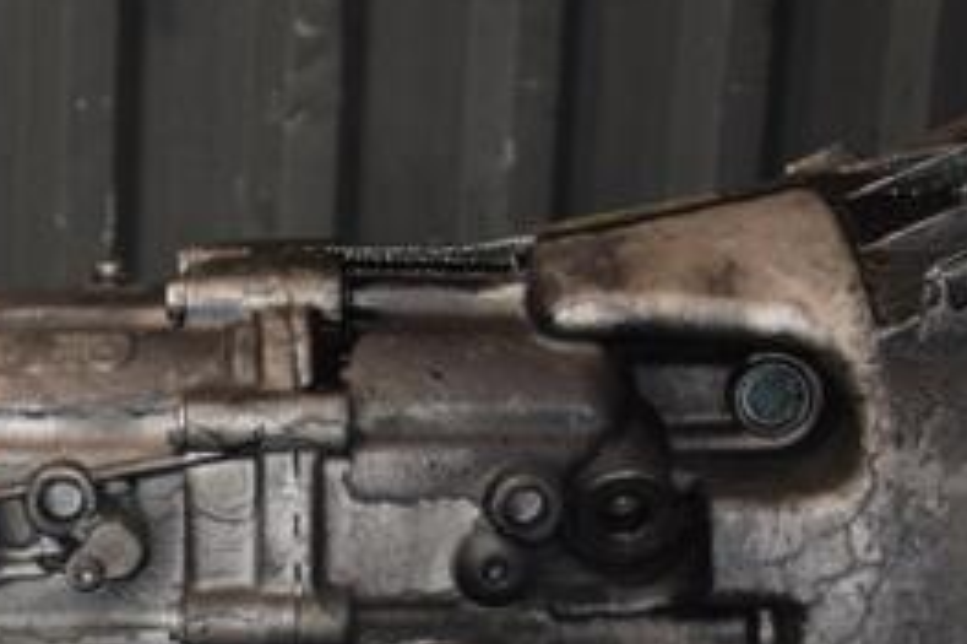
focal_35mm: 137
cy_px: 537
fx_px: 3678
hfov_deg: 14.9
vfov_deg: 10.0
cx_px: 228
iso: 800
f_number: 4.8
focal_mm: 40
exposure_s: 1/60
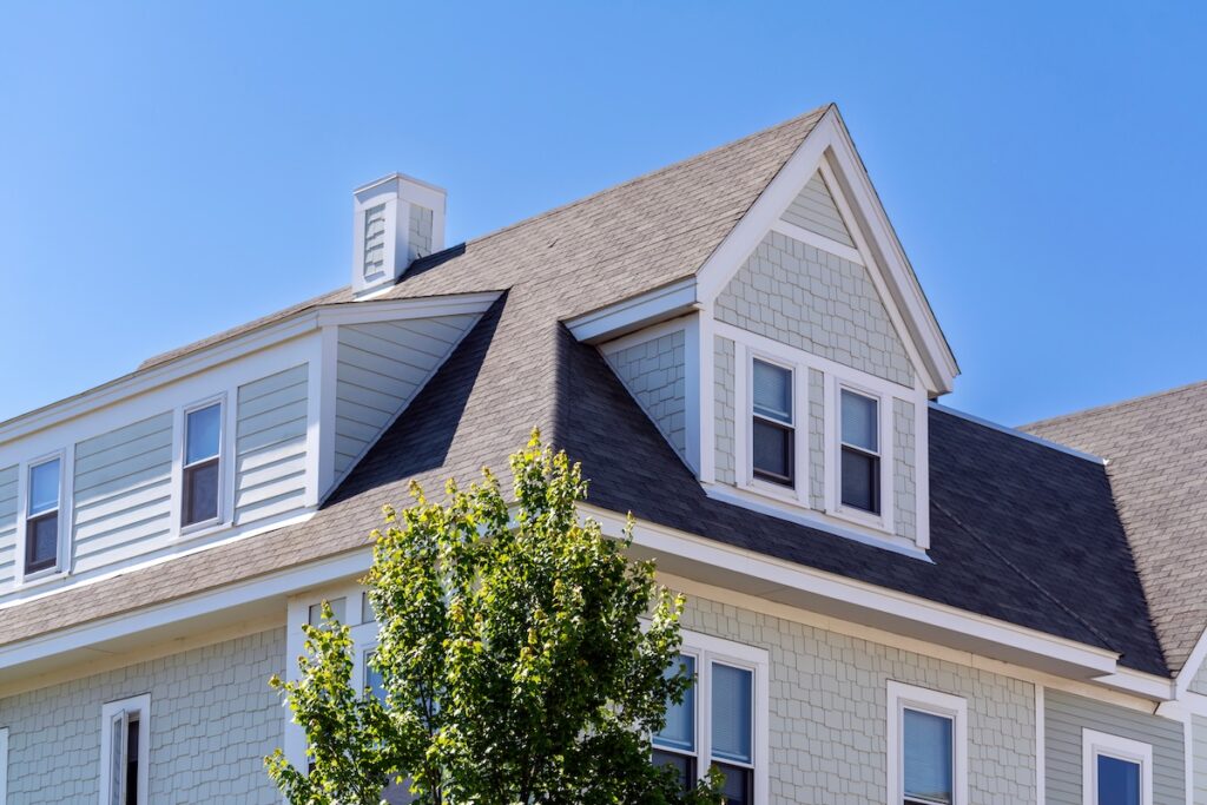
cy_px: 402
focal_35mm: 82
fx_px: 2766
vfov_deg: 16.6
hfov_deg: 24.6
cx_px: 604
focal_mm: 55
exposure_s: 1/500
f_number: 8
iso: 200
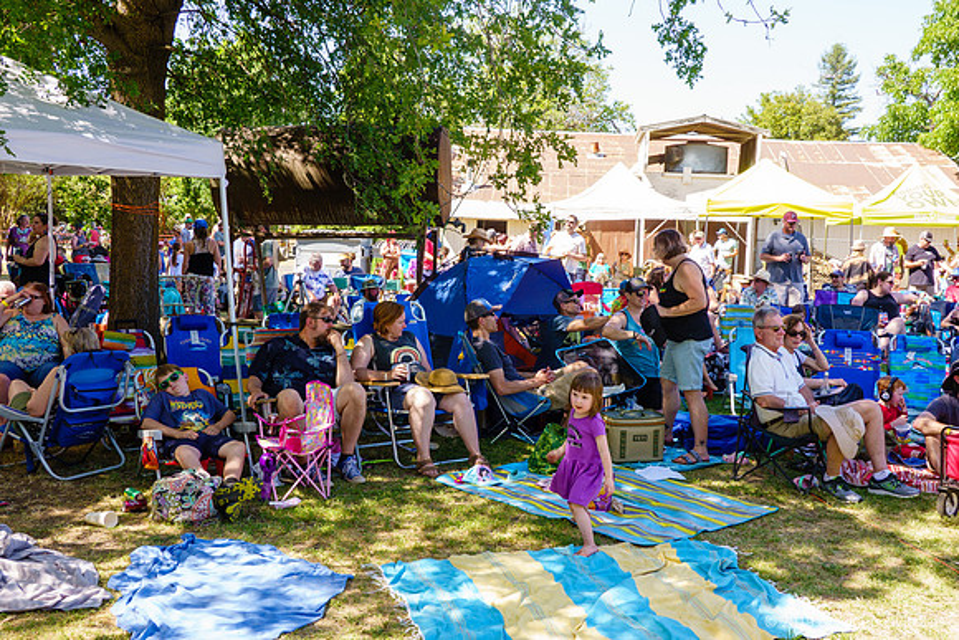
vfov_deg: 35.1
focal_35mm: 38
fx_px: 1012
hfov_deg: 50.7
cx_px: 480
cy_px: 320
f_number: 5.6
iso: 125
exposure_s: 1/80
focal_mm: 14.12
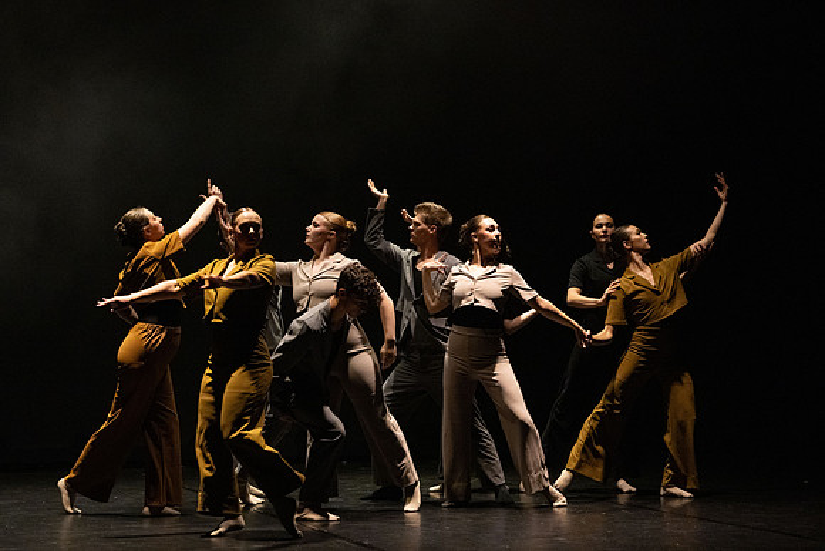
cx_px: 413
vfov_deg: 16.1
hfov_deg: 23.9
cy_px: 264
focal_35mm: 85
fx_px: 1945
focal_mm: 79
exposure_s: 1/400
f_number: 4
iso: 5000
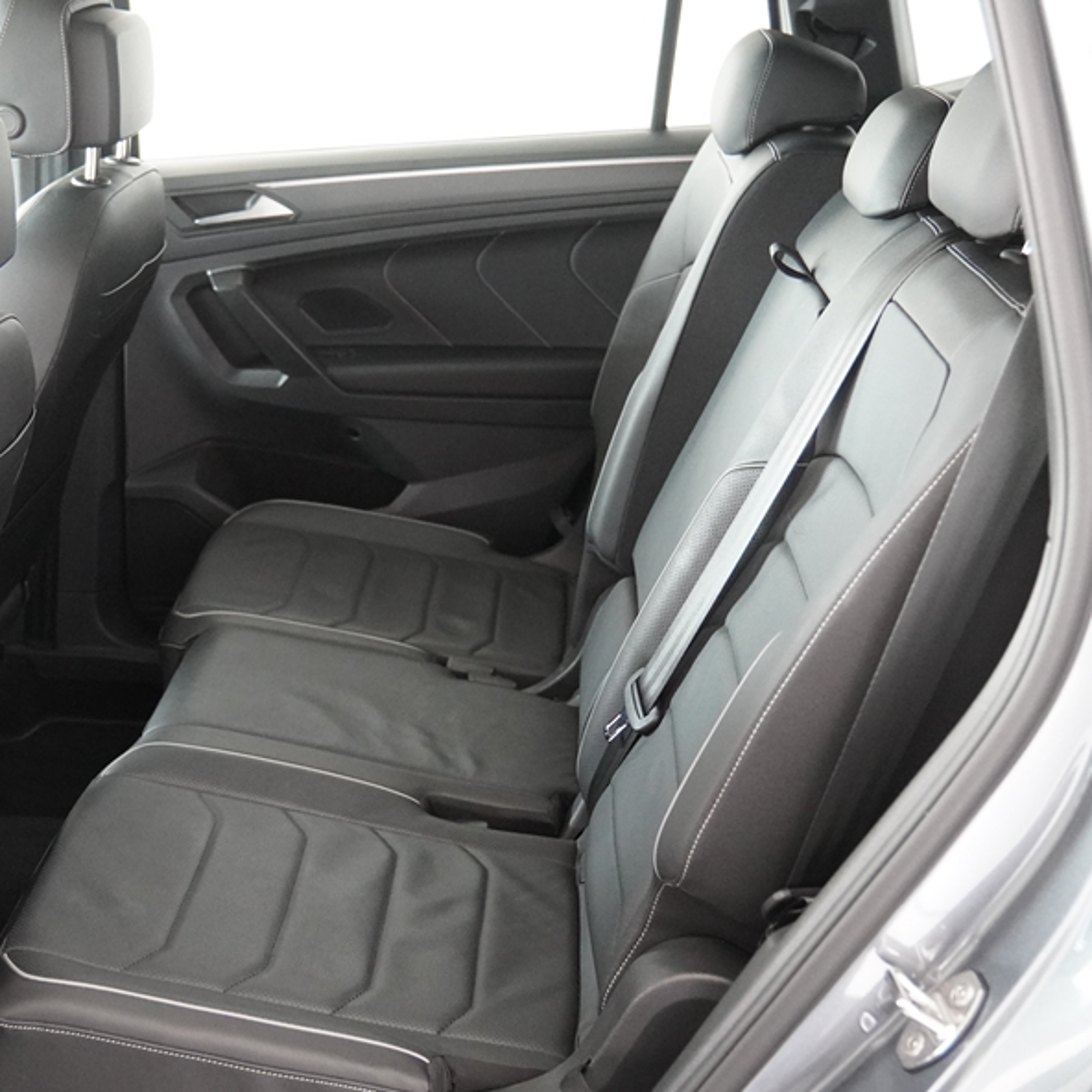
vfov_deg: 33.6
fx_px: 1811
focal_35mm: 51
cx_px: 284
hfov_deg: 33.0
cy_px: 543
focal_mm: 23
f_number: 2.8
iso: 4000
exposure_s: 1/160
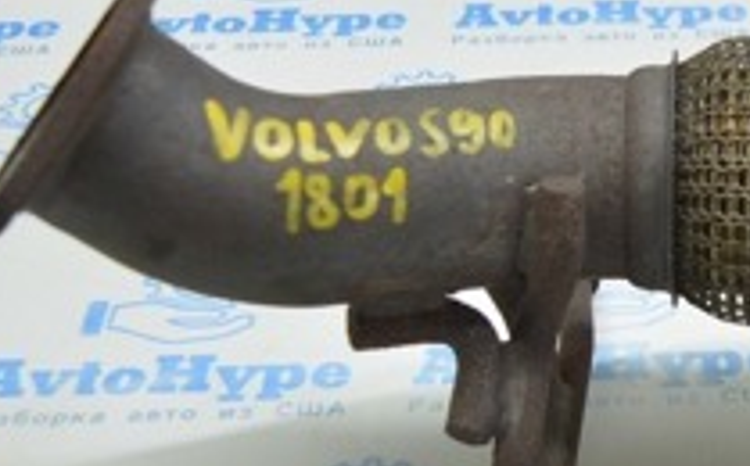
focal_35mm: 103
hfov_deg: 19.6
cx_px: 754
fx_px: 2102
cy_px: 228
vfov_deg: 12.7
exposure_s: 1/40
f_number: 3.8
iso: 400
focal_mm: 22
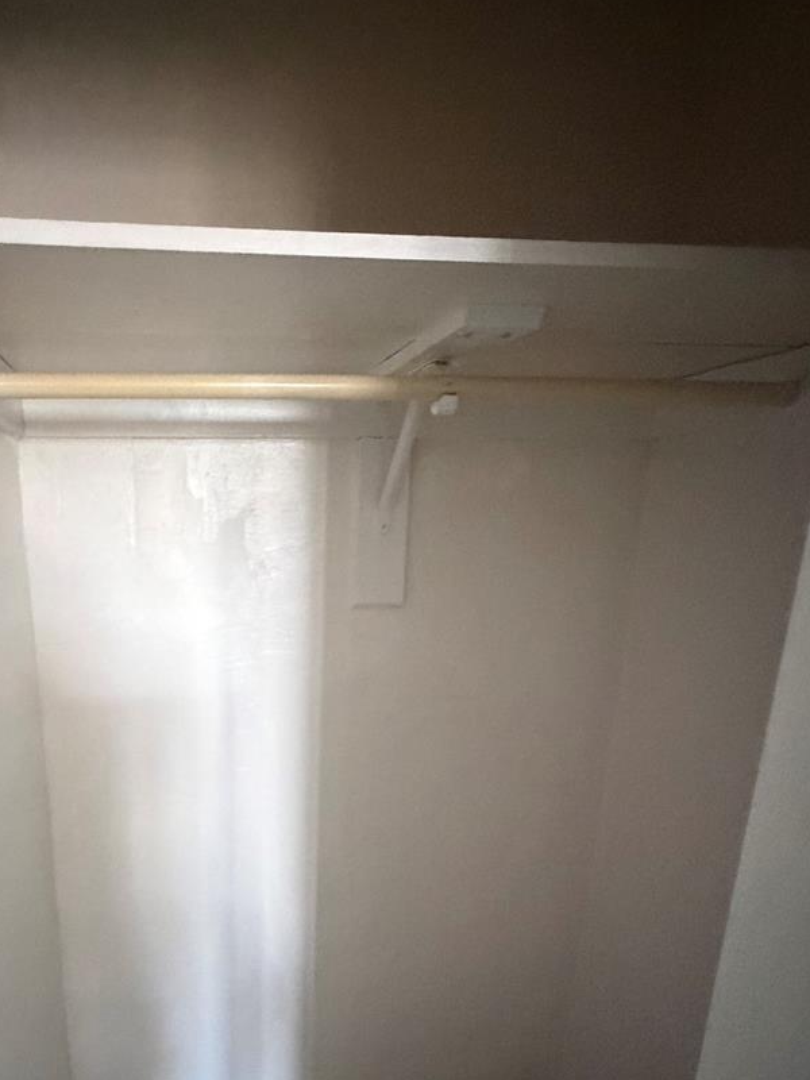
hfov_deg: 60.9
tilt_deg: -13.8
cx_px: 232
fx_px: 655
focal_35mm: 21
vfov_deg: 77.4
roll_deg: +0.7
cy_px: 684
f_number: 2.2
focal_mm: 2.22
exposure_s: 1/47
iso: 1250
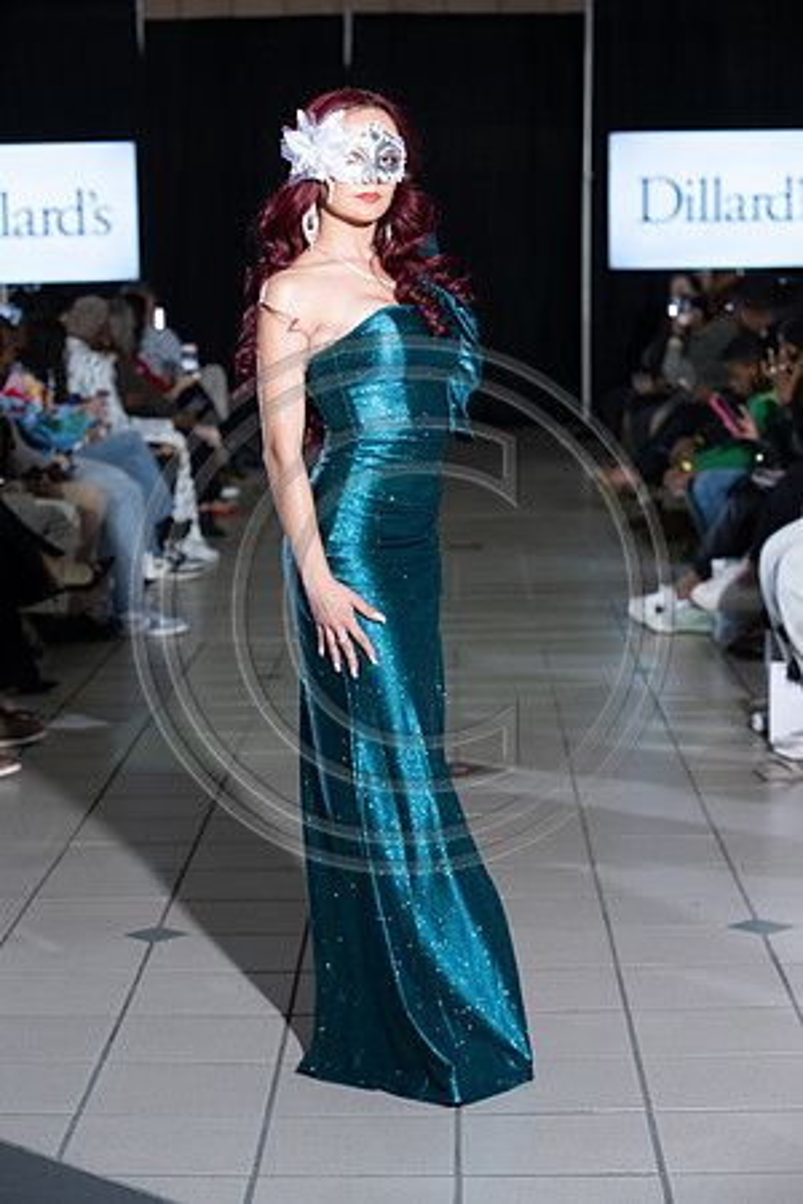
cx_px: 402
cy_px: 602
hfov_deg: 16.7
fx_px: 2743
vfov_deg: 24.8
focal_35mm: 82
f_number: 5
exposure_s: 1/160
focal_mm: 82
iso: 1250
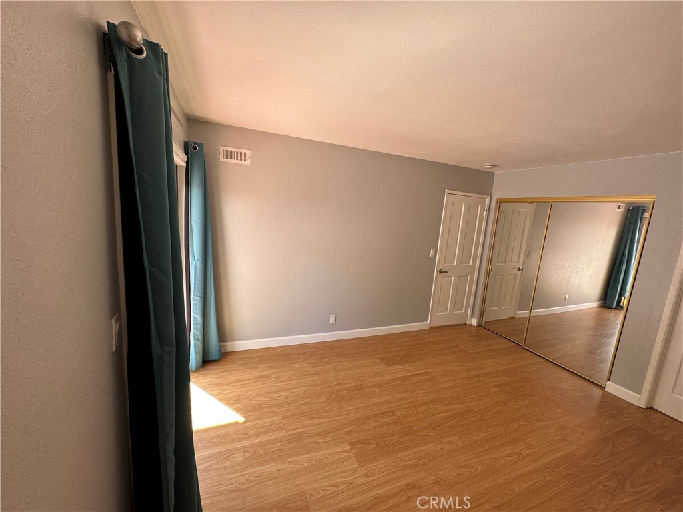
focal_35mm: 14
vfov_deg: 85.7
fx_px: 276
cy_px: 256
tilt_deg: -9.7
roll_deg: -4.6
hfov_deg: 102.1
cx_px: 342
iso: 64
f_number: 2.2
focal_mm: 2.22
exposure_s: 1/99
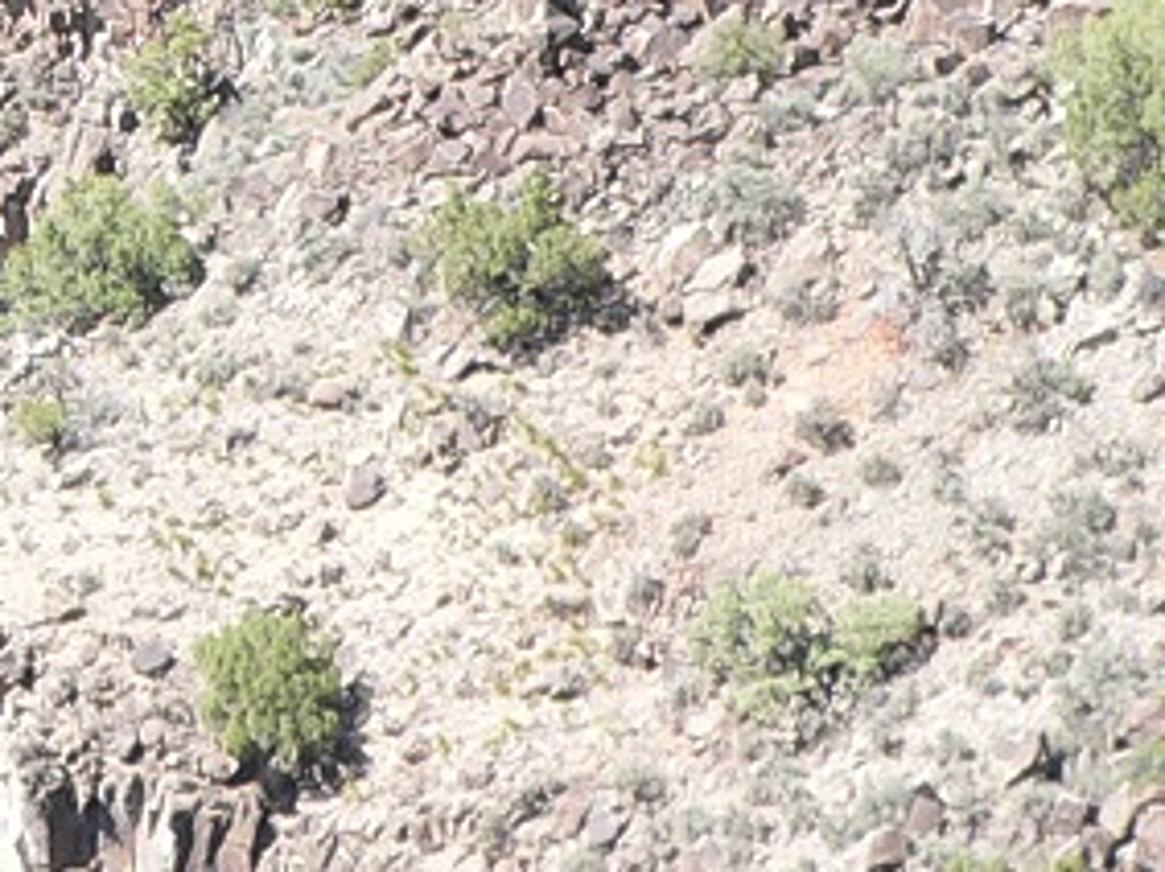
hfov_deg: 11.5
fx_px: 5483
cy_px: -156
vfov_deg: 9.0
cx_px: -729
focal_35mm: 163
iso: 80
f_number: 4
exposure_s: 1/200
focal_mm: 6
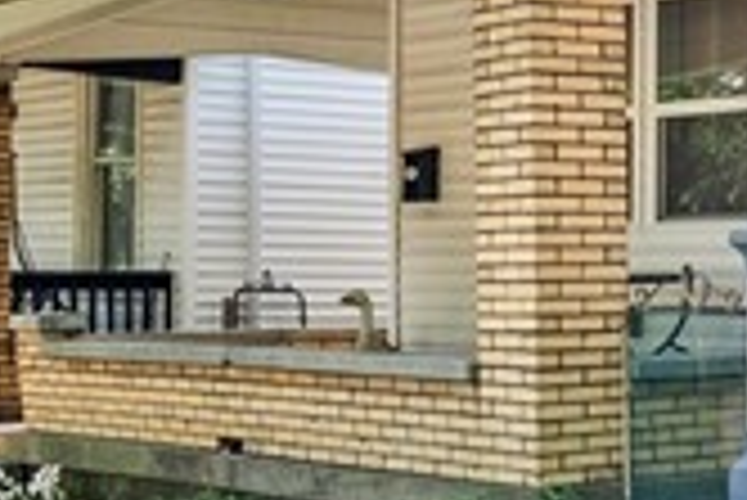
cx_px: 983
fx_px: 2373
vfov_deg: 12.0
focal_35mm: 114
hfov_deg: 16.8
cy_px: 297
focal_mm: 17.5
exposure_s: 1/60
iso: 400
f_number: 11
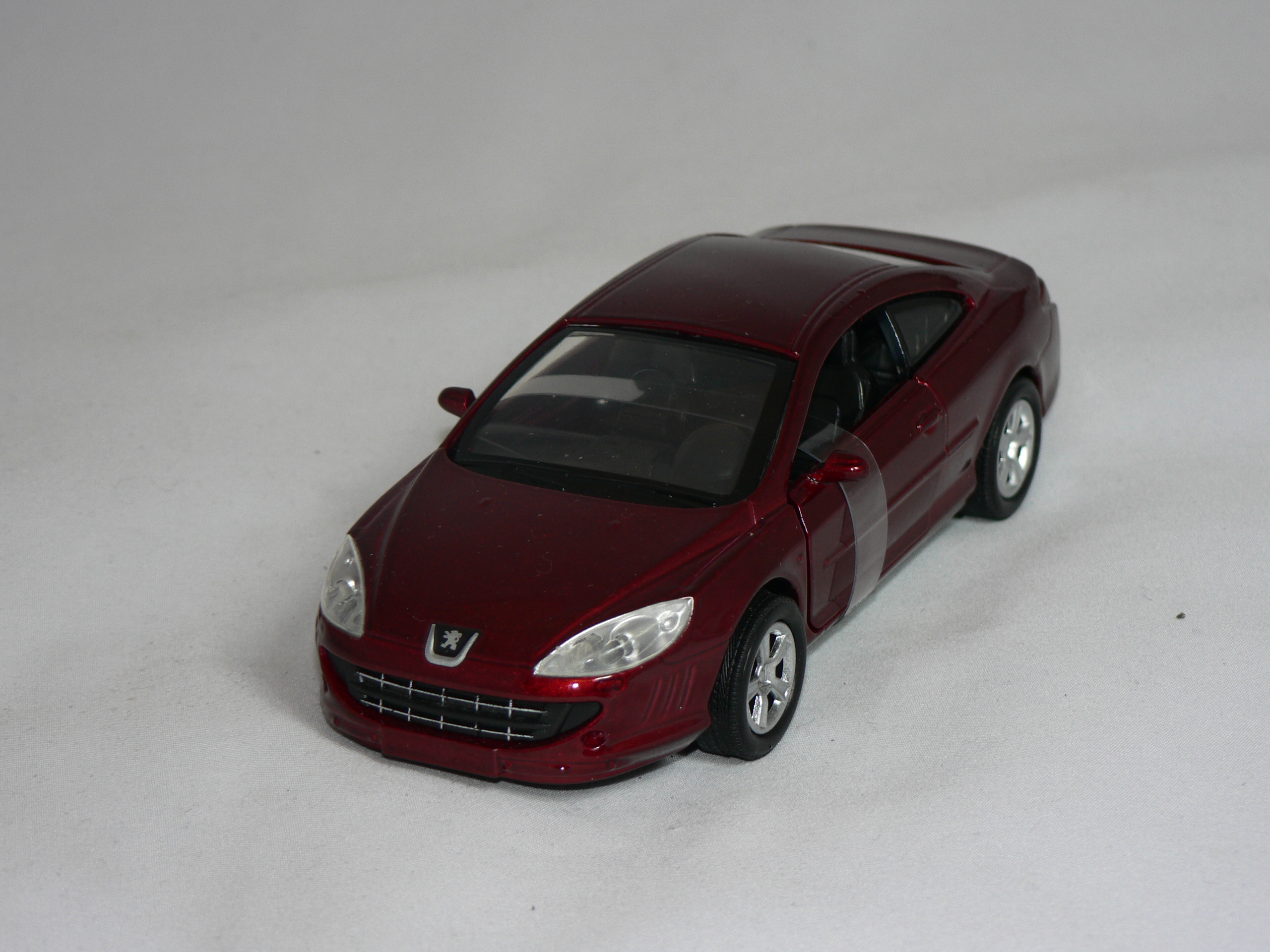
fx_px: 3632
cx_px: 635
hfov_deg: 19.8
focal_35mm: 99
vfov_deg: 14.9
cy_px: 476
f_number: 3.2
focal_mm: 16.5
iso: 80
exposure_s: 1/60
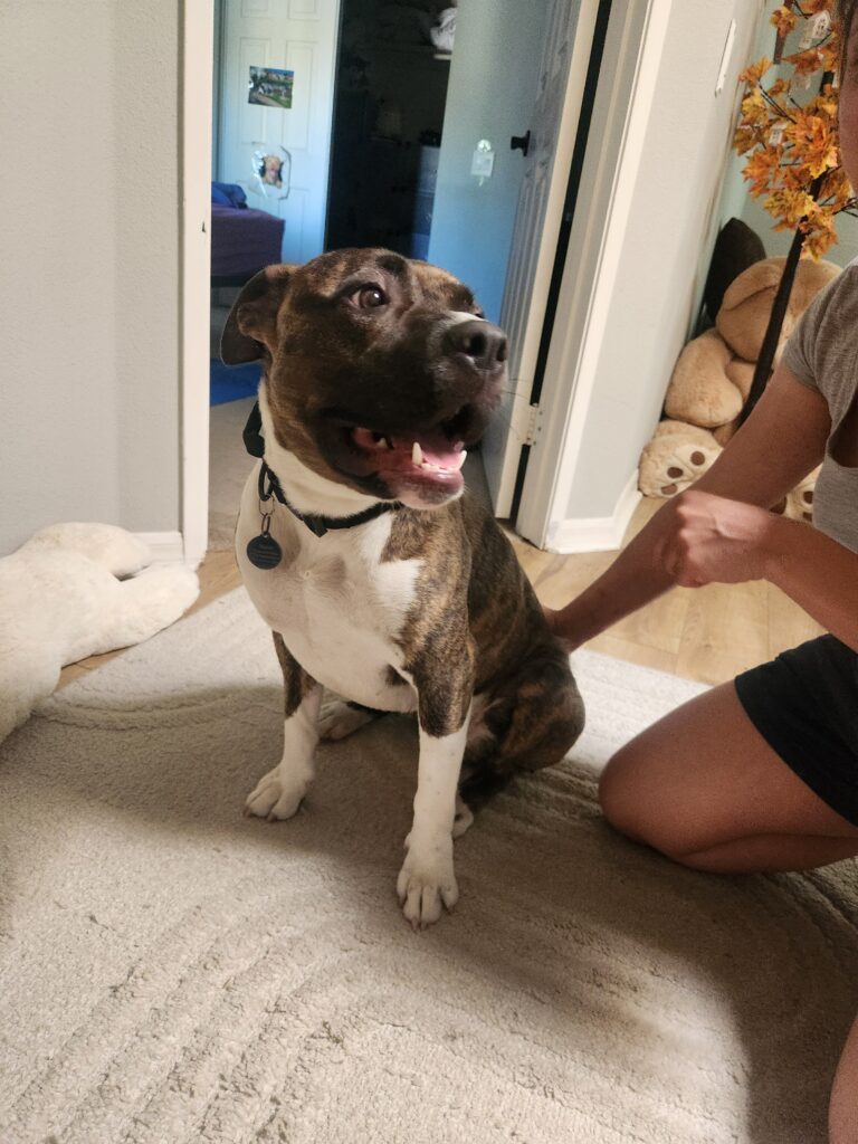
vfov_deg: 73.9
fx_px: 760
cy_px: 572
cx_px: 429
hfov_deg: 58.9
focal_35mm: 23
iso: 800
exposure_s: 1/120
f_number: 1.8
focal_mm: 5.4
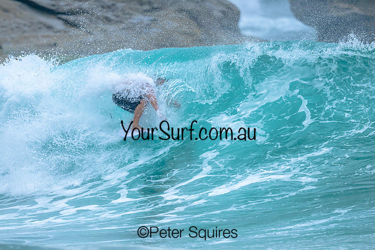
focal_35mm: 1100
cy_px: 141
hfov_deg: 1.9
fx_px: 11456
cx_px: 191
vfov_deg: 1.3
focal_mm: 800
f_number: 6.3
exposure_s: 1/2500
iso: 400
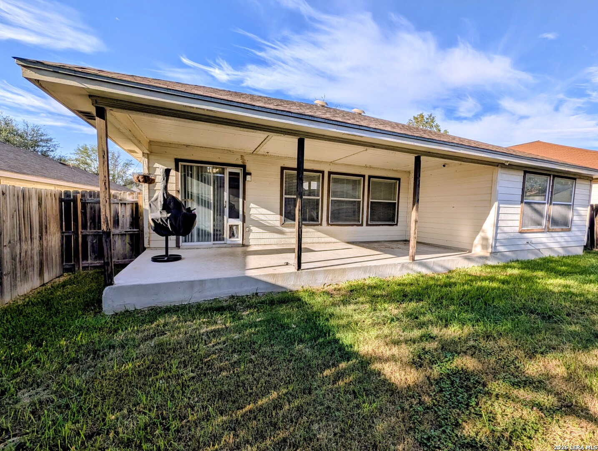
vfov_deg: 94.7
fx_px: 208
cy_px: 226
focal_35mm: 12
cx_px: 299
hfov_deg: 110.5
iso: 51
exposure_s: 1/1887
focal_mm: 2.02
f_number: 1.7
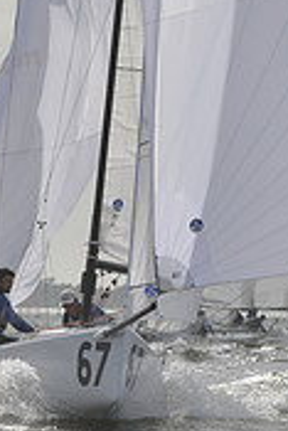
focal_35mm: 662
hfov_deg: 2.1
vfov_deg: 3.1
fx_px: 7928
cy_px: -69
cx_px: 169
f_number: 10
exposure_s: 1/2000
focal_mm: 200
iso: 400
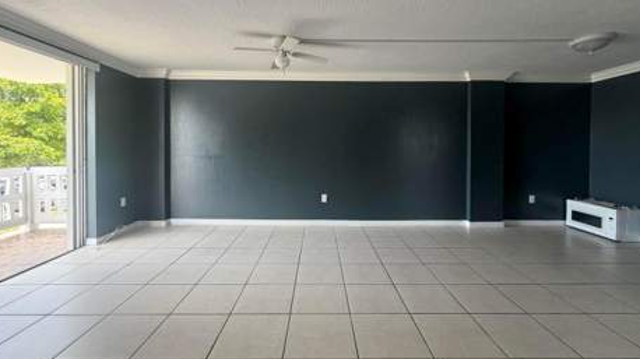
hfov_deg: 99.4
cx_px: 326
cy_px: 162
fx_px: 271
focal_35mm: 16
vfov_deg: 66.8
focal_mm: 2.22
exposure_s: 1/121
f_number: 2.2
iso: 125
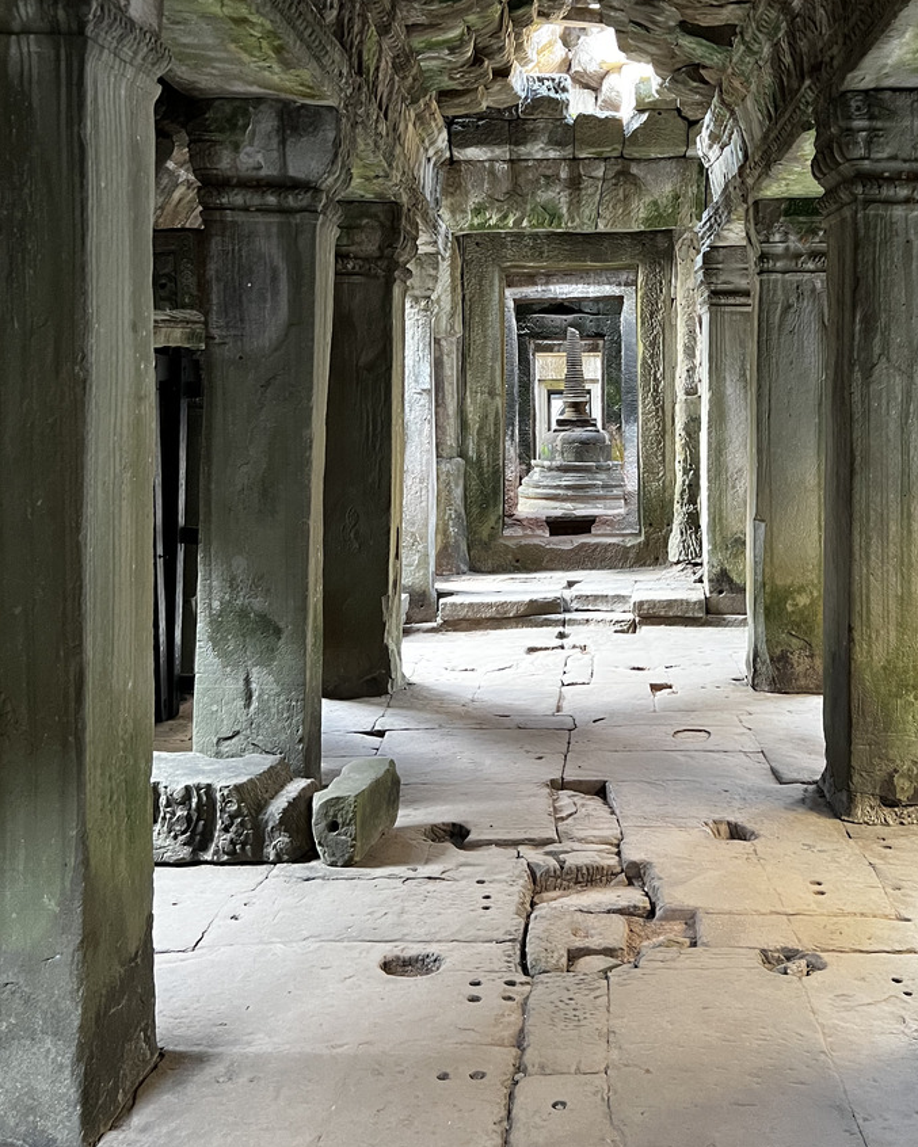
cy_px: 404
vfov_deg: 49.6
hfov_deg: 40.9
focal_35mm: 36
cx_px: 576
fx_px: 1222
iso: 500
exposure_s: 1/60
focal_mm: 5.7
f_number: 1.5
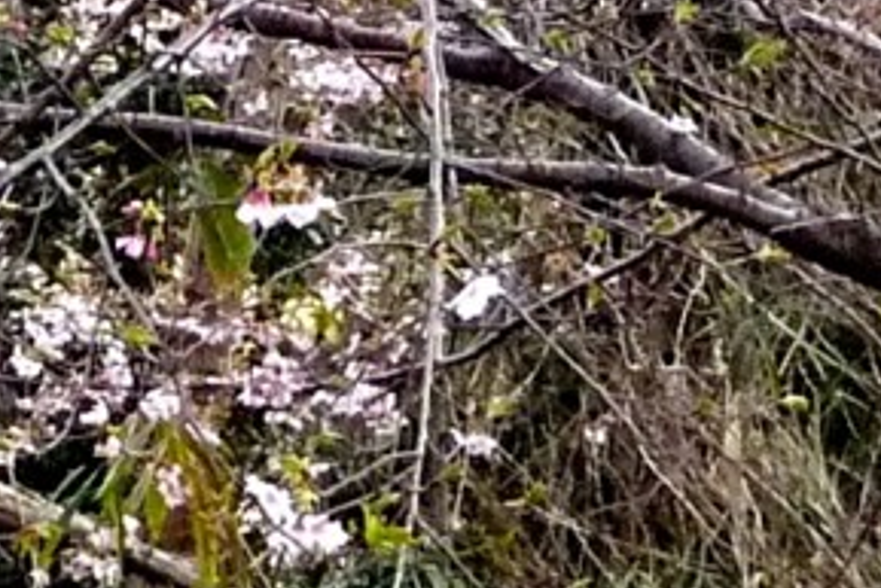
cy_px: -265
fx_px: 5778
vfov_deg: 5.8
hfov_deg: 8.7
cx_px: 235
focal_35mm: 236
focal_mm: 6.3
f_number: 3.8
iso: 400
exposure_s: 1/640
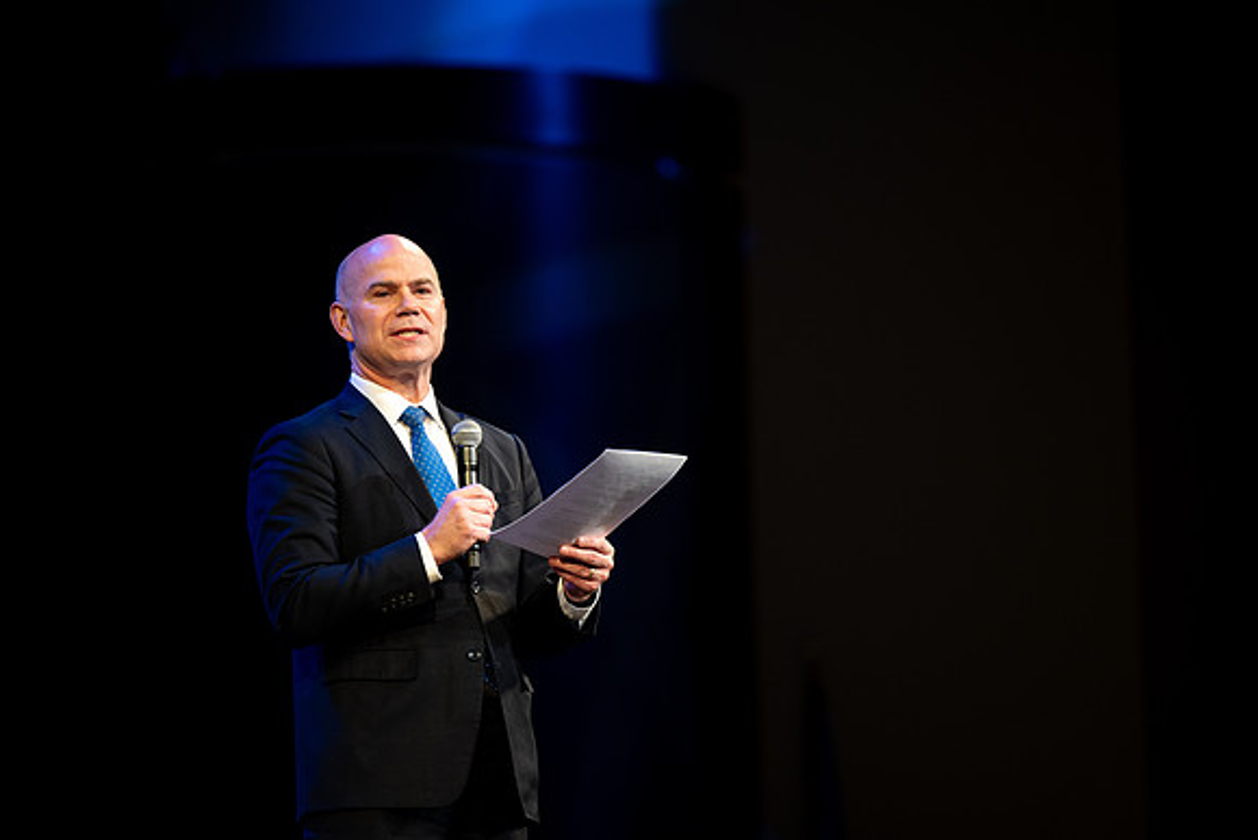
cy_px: 420
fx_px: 6990
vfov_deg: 6.9
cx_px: 629
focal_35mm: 200
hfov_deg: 10.3
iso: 500
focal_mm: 200
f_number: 2.8
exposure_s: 1/60
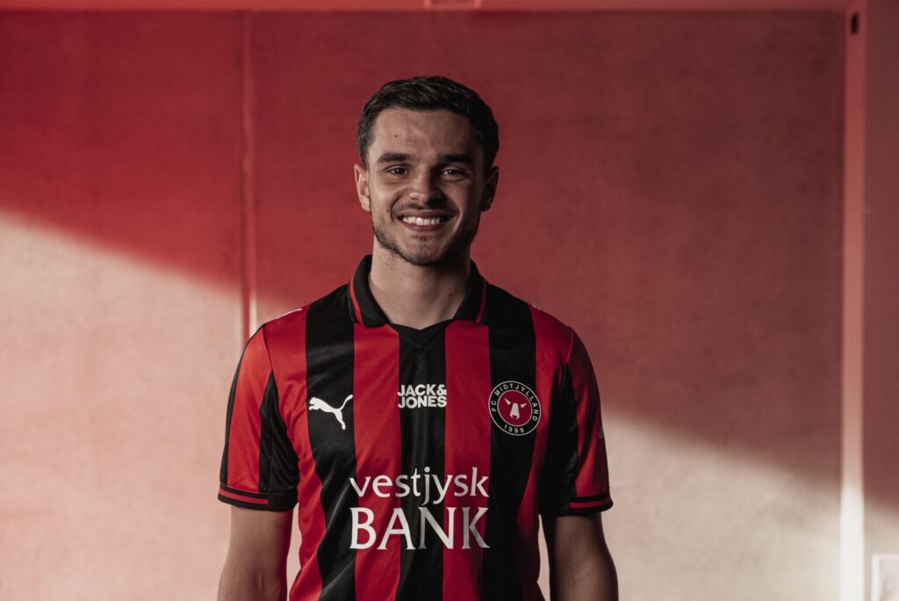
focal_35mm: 52
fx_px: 1299
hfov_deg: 38.2
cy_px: 300
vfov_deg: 26.0
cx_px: 450
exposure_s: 1/200
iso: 12800
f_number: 4
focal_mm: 52
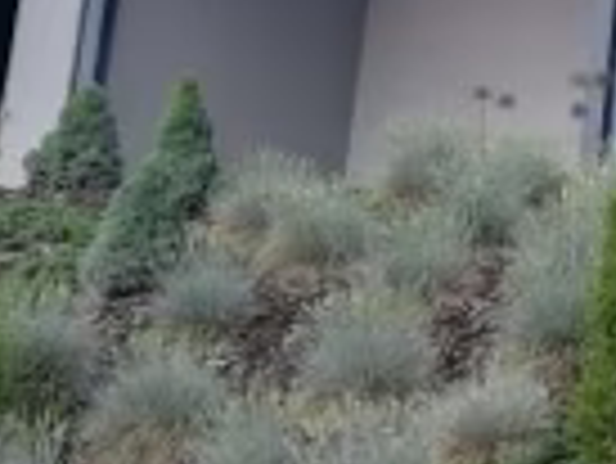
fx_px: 1621
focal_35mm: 91
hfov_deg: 18.4
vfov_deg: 16.1
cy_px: 63
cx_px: 998
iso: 50
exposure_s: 1/689
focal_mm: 3.83
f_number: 2.2
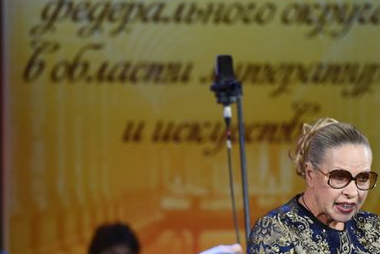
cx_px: 266
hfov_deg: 5.6
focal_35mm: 369
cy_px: 224
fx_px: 3896
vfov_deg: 3.7
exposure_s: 1/800
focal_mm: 200
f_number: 4
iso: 5000
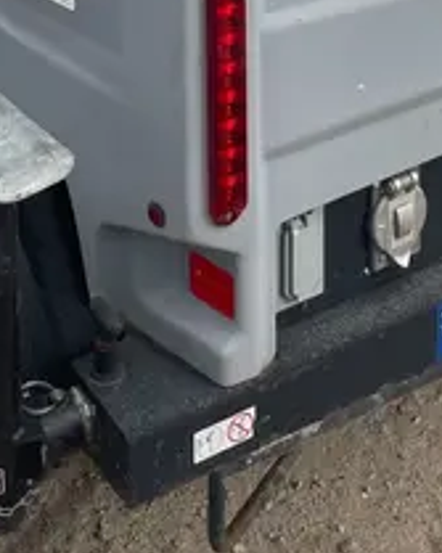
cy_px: -393
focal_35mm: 89
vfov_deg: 17.9
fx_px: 1456
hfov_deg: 17.3
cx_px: 204
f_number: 1.6
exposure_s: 1/2564
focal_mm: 4.2
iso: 32
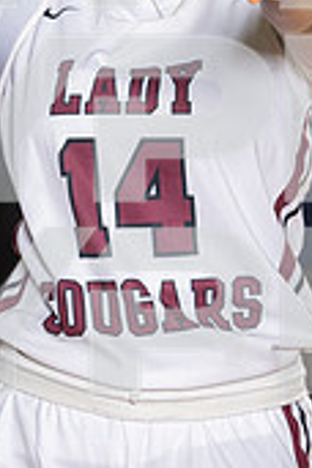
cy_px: 120
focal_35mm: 171
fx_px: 2223
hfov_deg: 8.0
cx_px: 63
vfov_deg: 12.0
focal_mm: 65
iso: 640
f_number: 8
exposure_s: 1/250
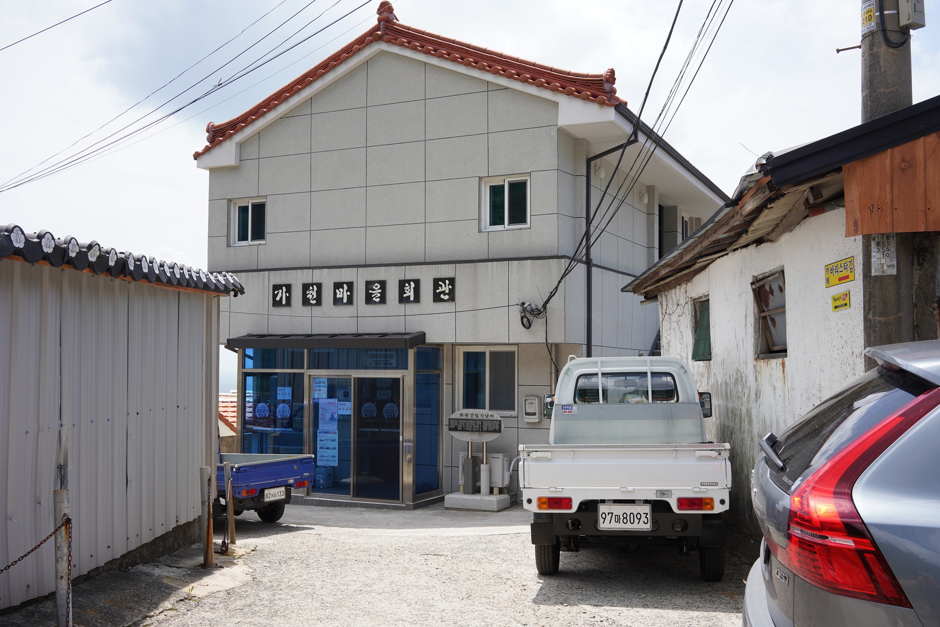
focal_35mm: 35
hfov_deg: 54.4
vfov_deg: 37.9
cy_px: 314
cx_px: 470
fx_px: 914
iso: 100
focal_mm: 35
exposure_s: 1/125
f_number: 10
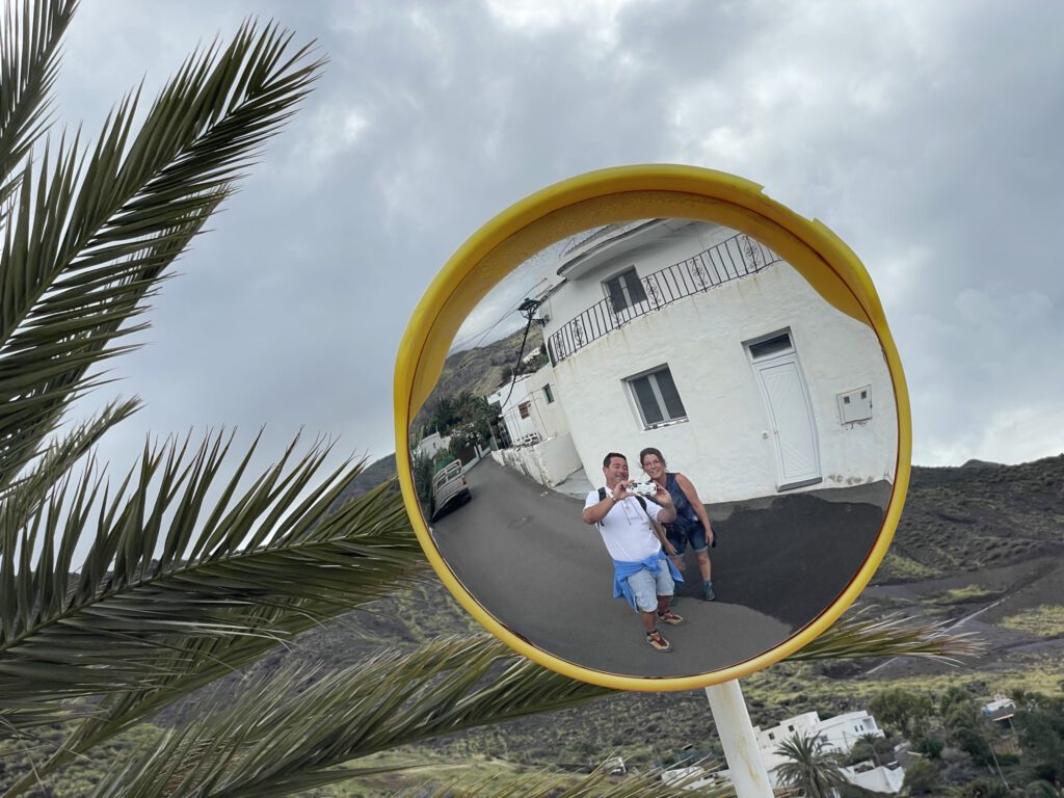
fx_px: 1598
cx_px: 532
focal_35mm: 52
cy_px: 399
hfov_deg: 36.8
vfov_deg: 28.0
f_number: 2
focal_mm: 6
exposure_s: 1/1845
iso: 25
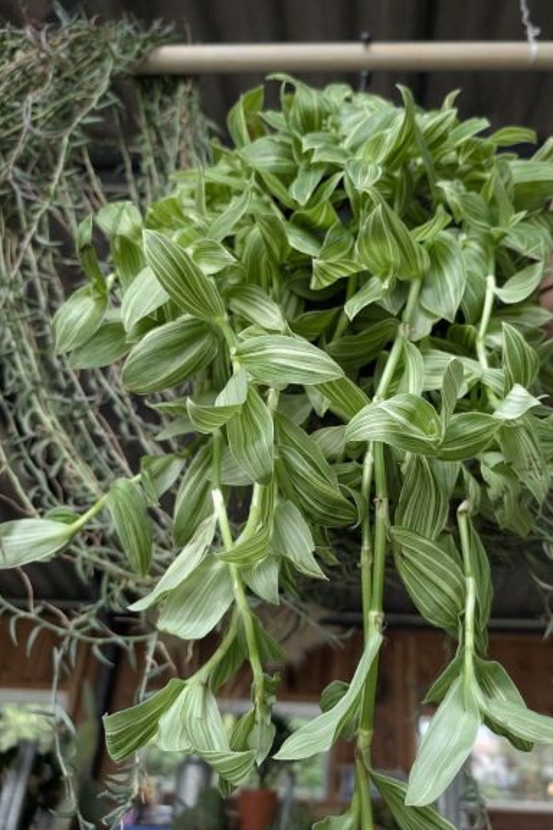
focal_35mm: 26
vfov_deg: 69.4
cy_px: 403
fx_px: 599
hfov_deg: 49.4
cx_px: 321
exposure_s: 1/1764
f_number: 1.68
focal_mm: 6.9
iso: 923
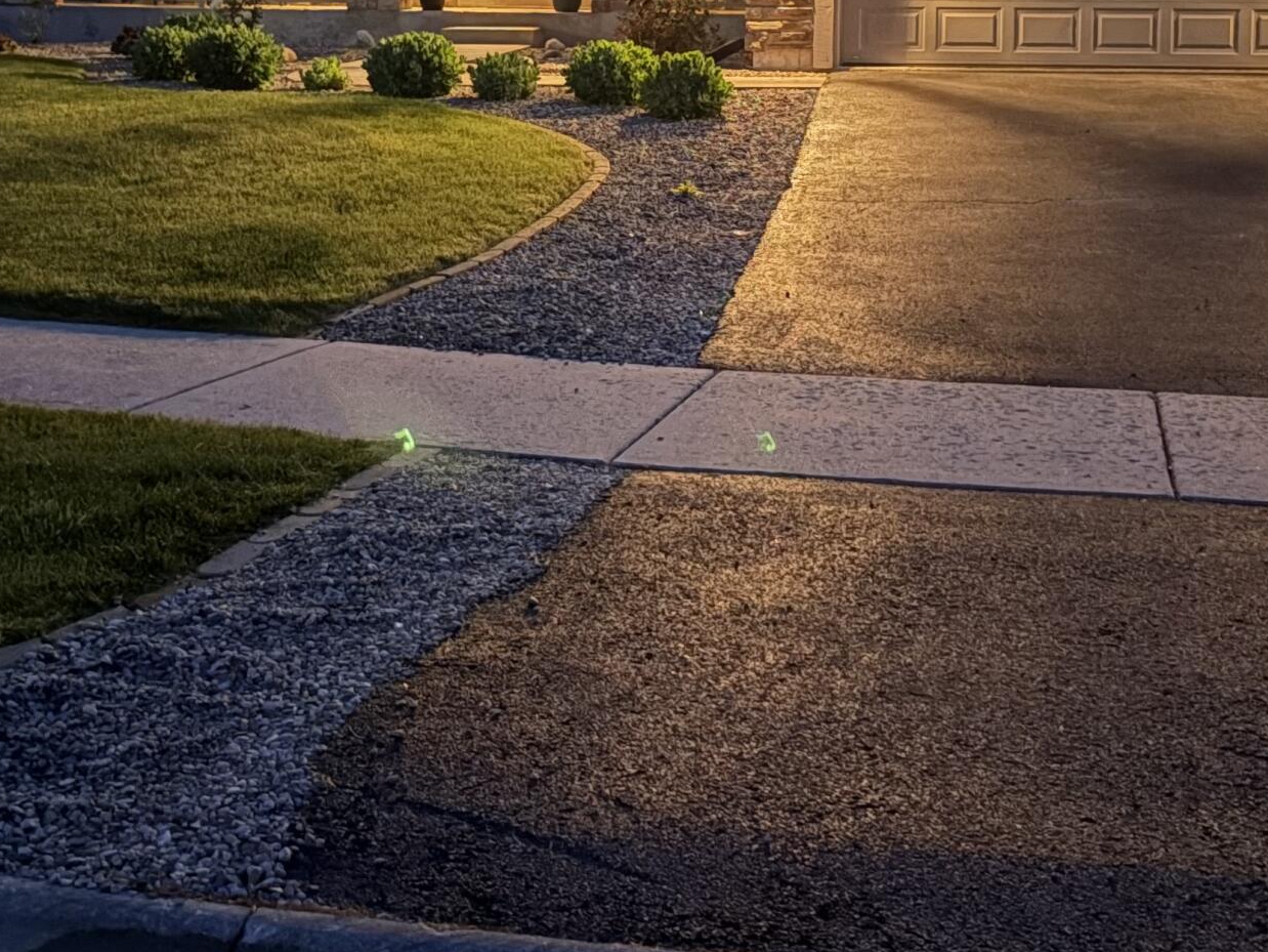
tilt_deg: -3.1
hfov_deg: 30.7
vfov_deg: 22.8
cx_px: 587
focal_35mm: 63
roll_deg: +0.5
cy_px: 123
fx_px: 2308
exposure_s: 1/5
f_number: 1.6
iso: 1000
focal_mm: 5.96
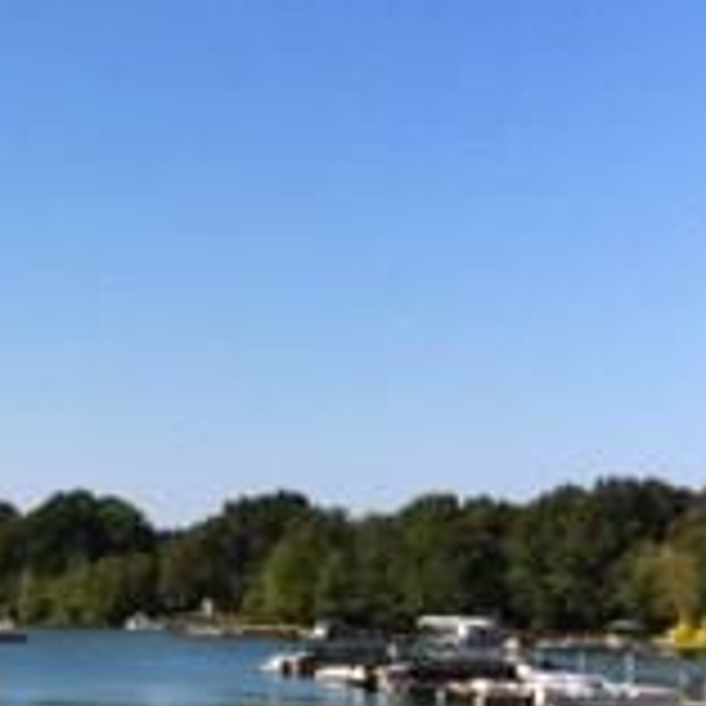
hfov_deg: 15.6
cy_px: 481
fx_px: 2492
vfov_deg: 16.1
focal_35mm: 108
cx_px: -117
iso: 40
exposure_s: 1/4566
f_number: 2.2
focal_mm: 4.12
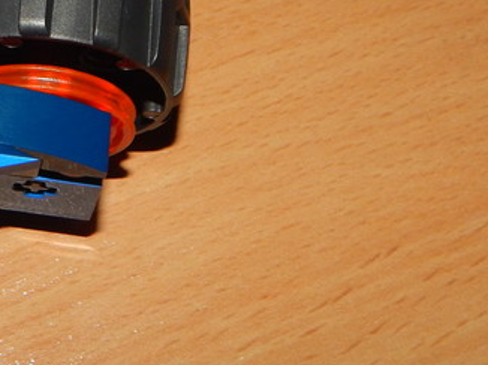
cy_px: -20
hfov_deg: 19.3
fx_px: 1324
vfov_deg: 15.4
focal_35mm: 94
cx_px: -151
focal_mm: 6.1
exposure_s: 1/30
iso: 200
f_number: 6.7
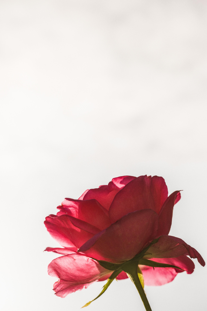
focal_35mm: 56
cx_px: 104
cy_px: 156
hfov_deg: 24.2
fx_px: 483
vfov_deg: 35.6
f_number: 5.6
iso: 250
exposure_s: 1/1000
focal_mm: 37.4
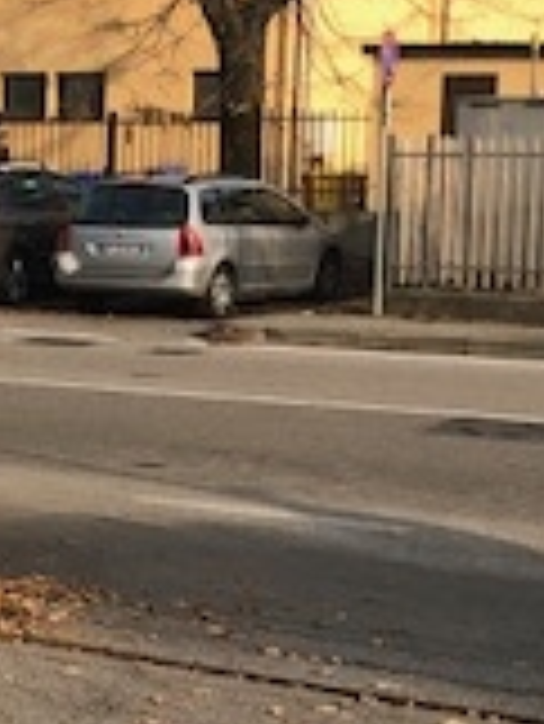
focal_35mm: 111
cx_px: -301
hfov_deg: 12.6
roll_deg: -2.2
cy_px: 297
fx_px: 2323
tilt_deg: -2.7
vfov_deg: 17.7
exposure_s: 1/857
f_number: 1.8
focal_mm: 3.99
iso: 20
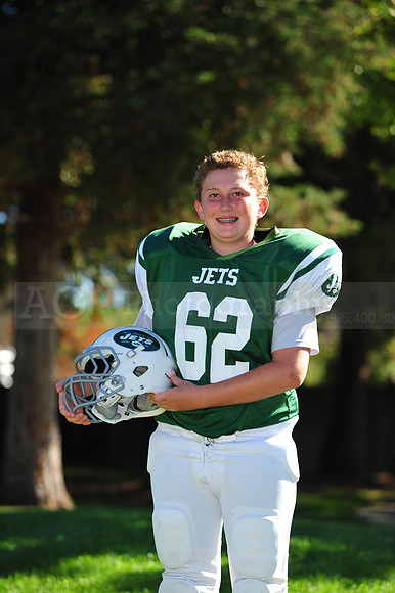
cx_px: 198
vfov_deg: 12.5
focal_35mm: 165
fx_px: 2719
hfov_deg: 8.3
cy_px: 296
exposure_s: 1/1250
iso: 400
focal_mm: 165
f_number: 4.5
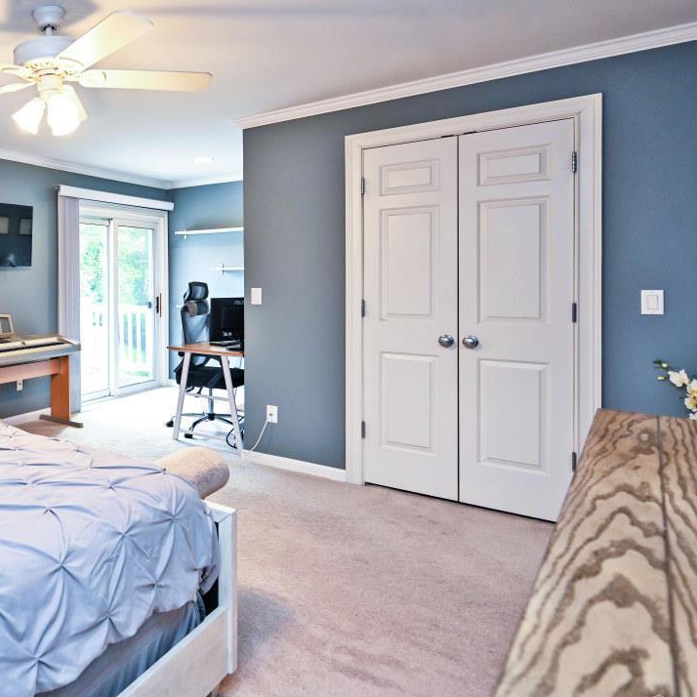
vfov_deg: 62.5
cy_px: 284
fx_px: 570
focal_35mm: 25
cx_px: -4
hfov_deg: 50.5
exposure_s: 1/60
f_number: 4
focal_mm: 14
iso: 560
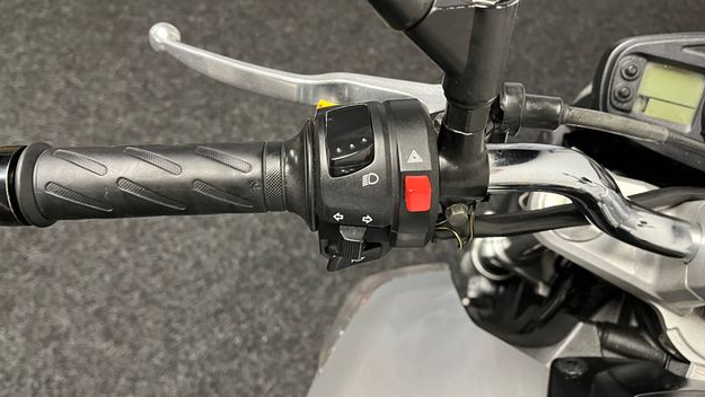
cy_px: 196
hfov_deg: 66.0
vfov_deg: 40.2
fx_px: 542
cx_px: 356
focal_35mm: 29
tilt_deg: -57.6
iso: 500
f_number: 1.6
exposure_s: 1/50
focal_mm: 5.1
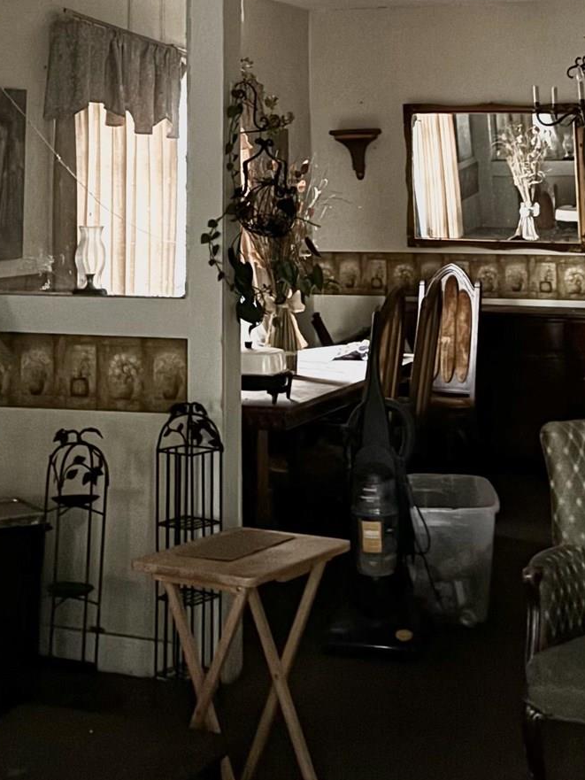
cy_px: -113
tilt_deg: +14.1
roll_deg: +0.0
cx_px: 272
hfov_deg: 21.6
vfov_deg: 26.0
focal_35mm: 68
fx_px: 1532
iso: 1000
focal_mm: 5.96
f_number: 1.6
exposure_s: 1/27
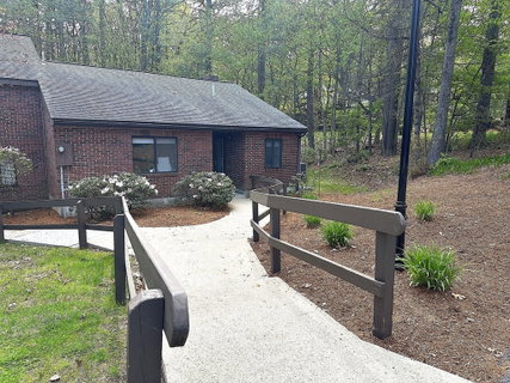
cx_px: 255
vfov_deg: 56.8
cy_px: 192
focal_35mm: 24
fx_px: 353
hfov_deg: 71.6
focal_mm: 6.86
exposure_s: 1/462
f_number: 1.78
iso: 80
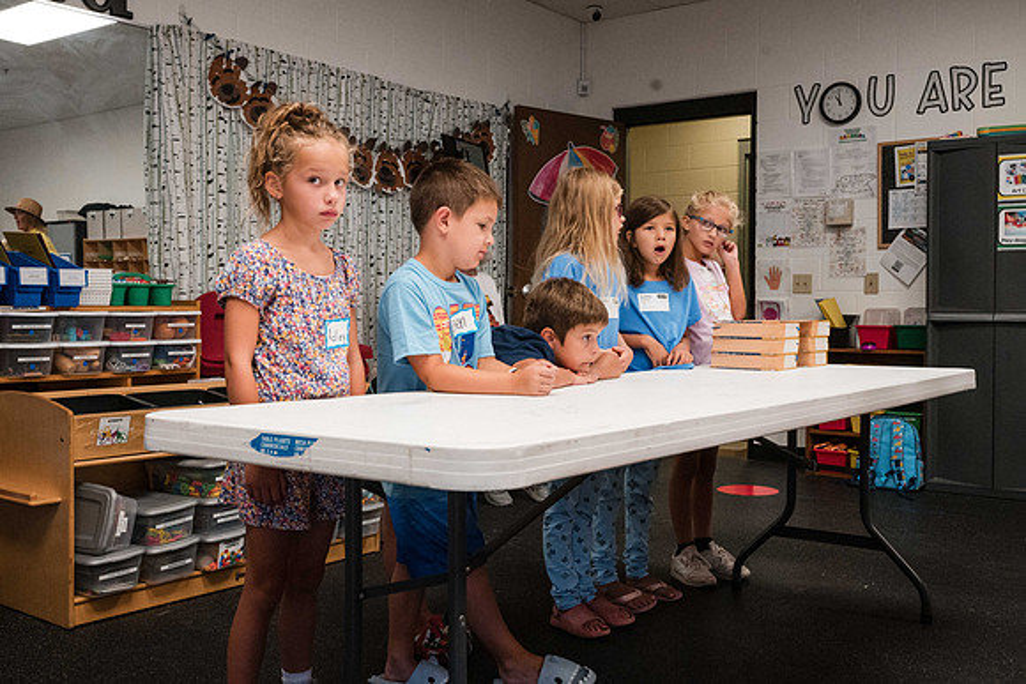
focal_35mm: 38
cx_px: 511
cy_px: 338
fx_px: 1087
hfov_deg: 50.5
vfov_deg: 35.0
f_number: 8
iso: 6400
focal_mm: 35
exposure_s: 1/200
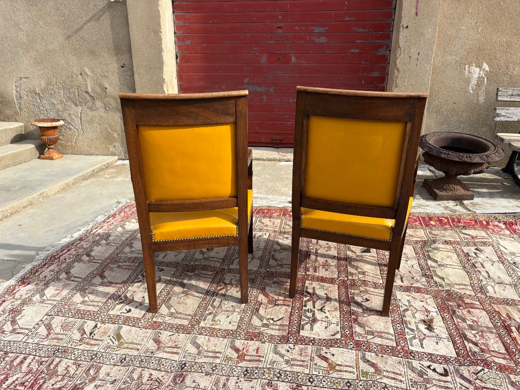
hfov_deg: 67.3
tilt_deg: -18.2
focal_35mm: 26
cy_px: 195
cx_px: 260
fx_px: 391
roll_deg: +0.5
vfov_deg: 53.1
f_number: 1.6
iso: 50
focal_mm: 5.96
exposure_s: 1/1706
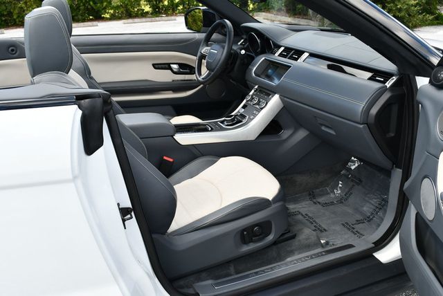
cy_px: 148
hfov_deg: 53.1
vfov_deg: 36.9
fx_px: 443
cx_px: 222
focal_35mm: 36
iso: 220
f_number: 5.6
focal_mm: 18
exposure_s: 1/250
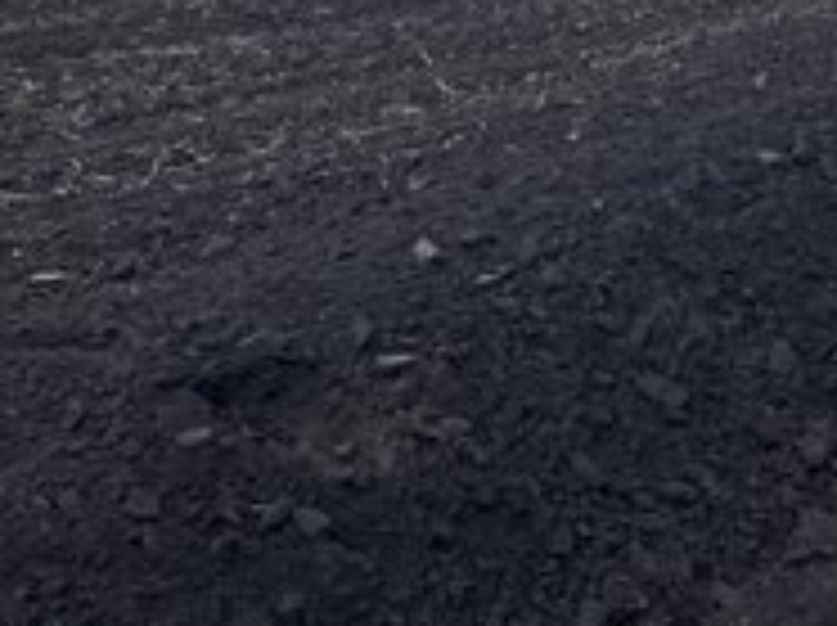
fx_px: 1352
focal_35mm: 56
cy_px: 0
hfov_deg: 33.6
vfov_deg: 24.8
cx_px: 648
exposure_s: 1/2681
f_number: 1.6
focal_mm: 4.2
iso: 32
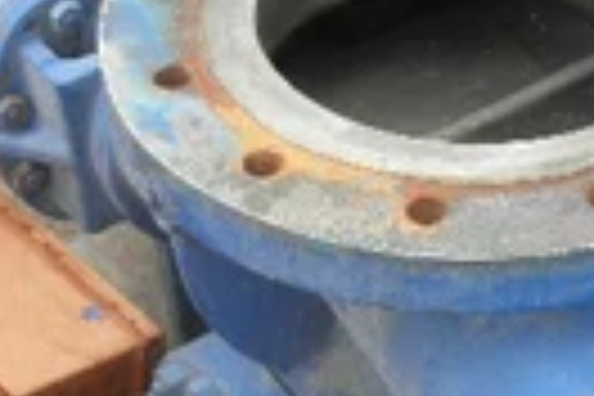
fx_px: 1452
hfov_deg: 22.6
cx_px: 531
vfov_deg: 15.3
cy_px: 392
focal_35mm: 88
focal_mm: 5
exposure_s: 1/160
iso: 64
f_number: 3
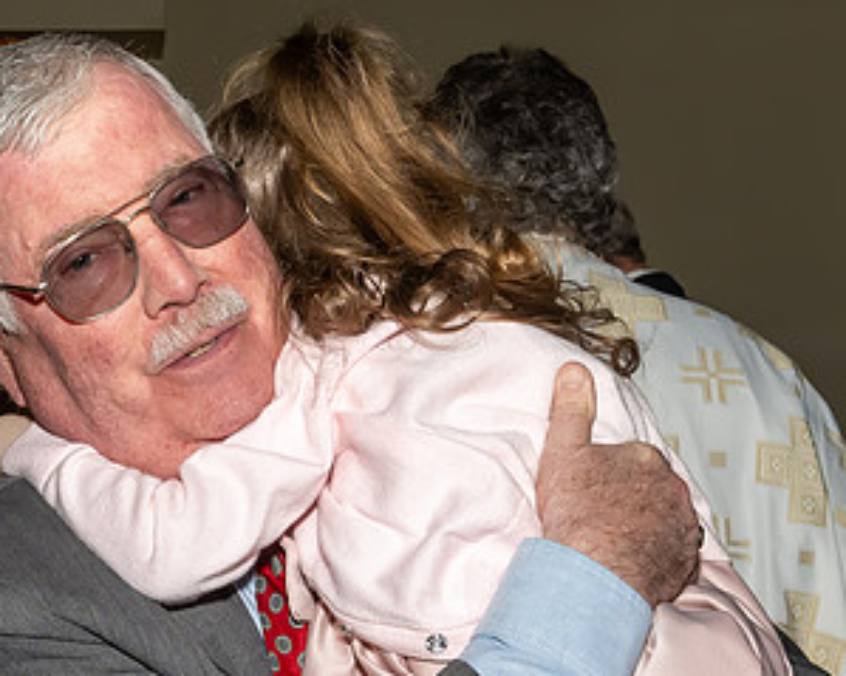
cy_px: 477
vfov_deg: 14.6
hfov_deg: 18.2
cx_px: 219
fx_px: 2628
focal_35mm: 105
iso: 640
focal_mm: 26
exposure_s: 1/250
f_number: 8
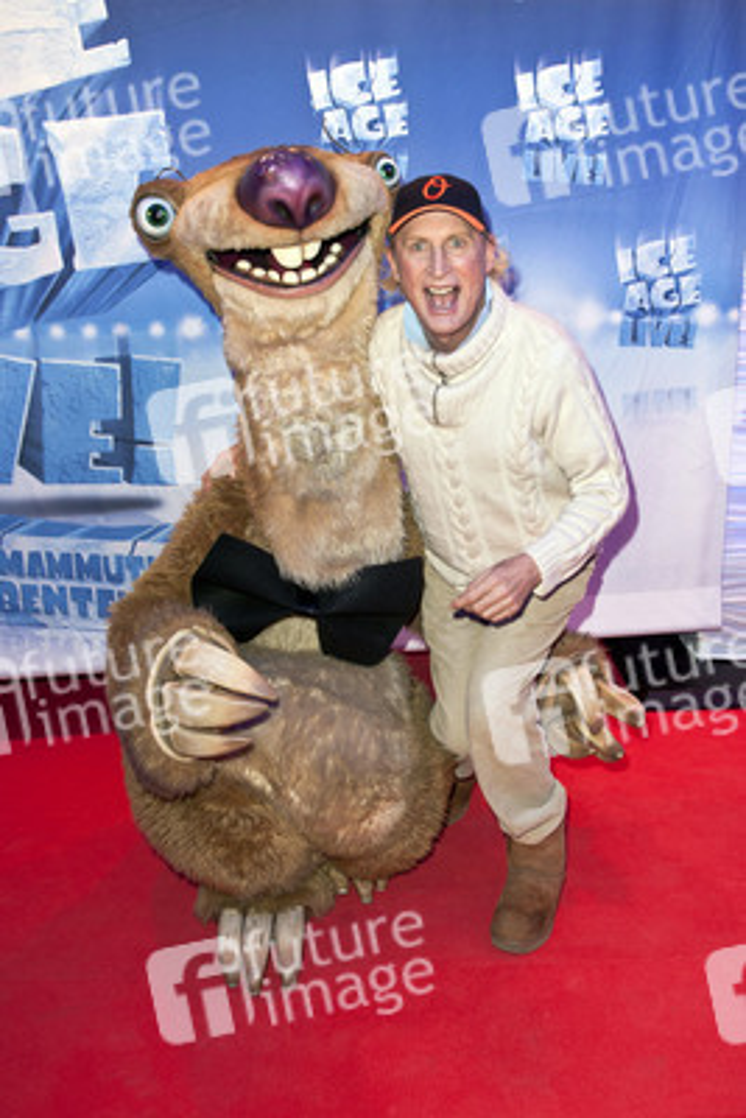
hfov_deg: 42.4
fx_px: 963
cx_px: 373
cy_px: 559
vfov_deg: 60.3
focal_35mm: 31
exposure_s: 1/200
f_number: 5.6
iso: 800
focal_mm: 31
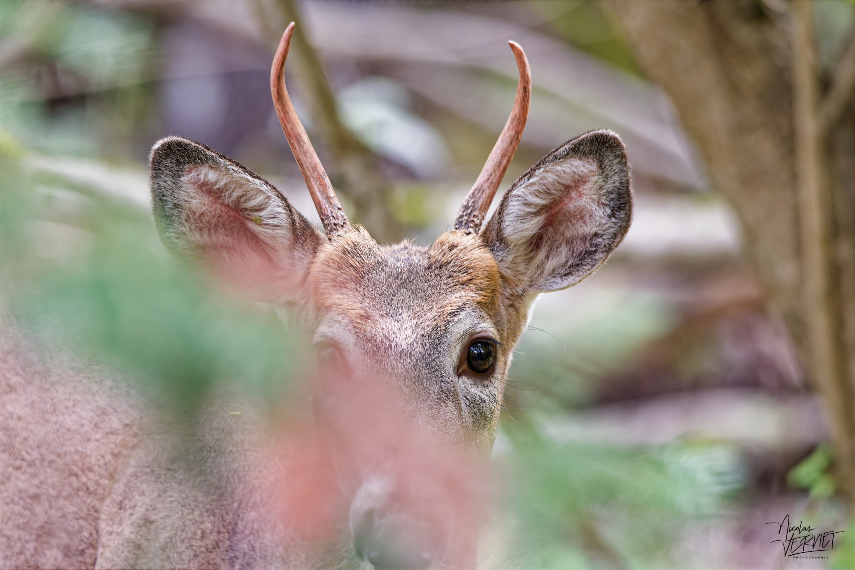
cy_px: 285
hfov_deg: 3.9
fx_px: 12466
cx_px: 428
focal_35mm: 525
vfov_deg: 2.6
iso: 1400
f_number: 6
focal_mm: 350
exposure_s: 1/250
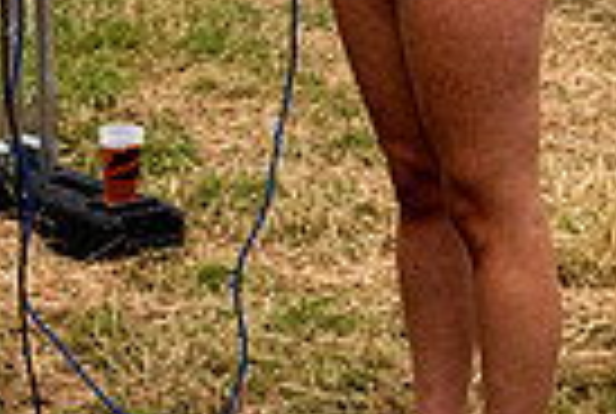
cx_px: 76
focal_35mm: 138
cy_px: -137
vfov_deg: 9.8
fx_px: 2366
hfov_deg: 14.7
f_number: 4
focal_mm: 32
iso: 2000
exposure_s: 1/500
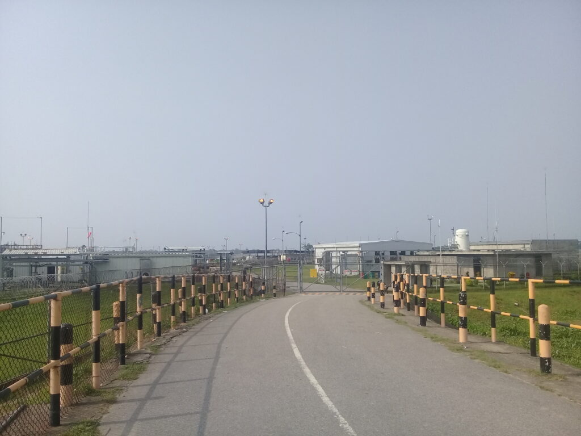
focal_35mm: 31
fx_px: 520
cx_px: 290
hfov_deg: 58.4
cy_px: 218
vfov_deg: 45.4
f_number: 2.2
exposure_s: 1/1495
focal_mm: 3.3
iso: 50
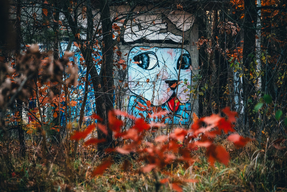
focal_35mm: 223
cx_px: 144
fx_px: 1778
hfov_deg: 9.2
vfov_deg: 6.2
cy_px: 96
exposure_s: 1/30
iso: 10000
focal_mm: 148.6
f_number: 5.6
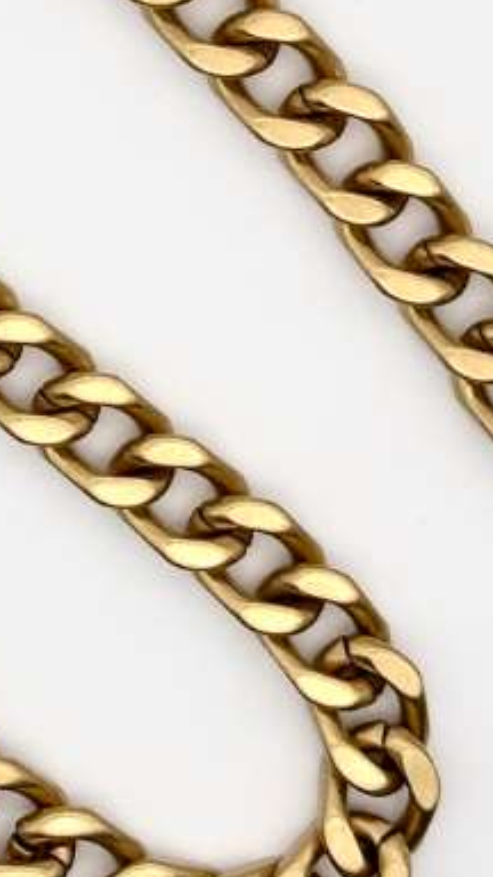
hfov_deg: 6.1
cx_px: -249
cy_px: -142
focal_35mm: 196
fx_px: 4555
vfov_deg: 10.8
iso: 64
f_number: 1.78
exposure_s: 1/1145
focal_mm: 6.86
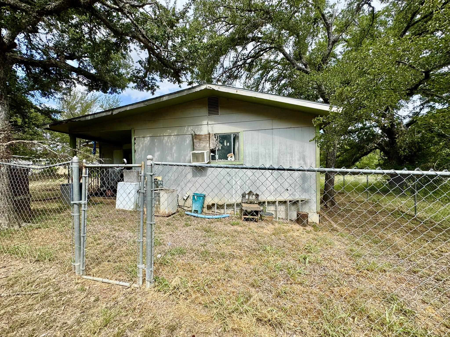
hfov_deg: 102.1
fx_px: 182
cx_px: 225
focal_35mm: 14
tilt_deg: -1.0
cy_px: 168
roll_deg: +0.0
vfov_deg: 85.7
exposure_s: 1/1048
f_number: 2.2
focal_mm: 2.22
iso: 50
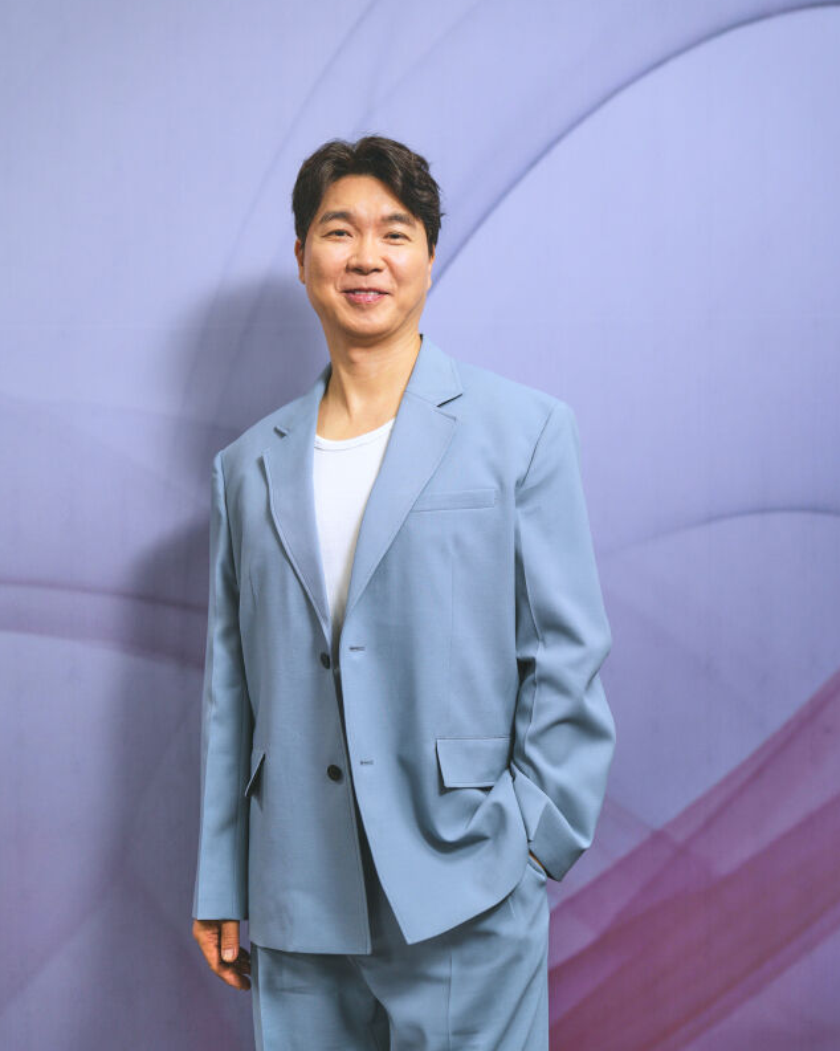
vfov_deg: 37.3
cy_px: 563
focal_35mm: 50
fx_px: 1554
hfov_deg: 30.2
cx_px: 420
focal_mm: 44
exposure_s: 1/125
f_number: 2.8
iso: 250
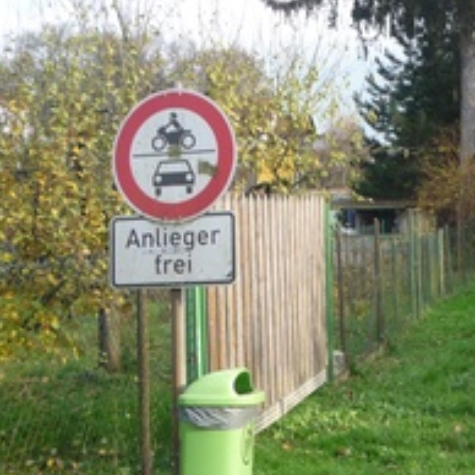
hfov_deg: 23.9
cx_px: 441
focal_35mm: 70
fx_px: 1087
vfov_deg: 24.6
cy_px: 186
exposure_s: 1/100
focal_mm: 5.2
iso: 100
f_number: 4
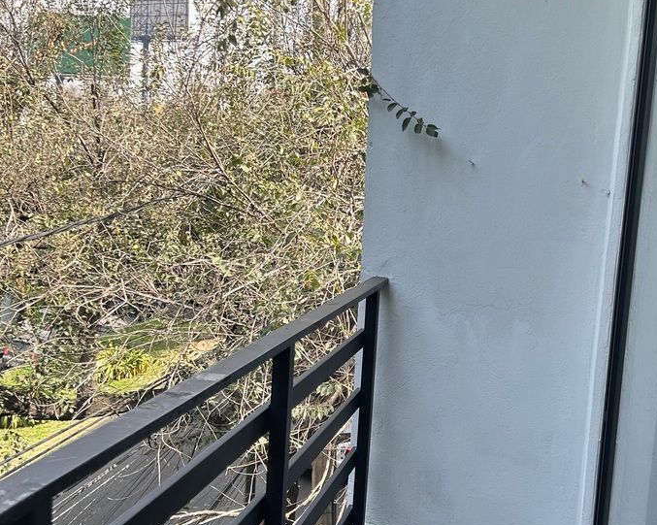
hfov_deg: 40.8
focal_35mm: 45
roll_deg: -3.9
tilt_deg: -6.5
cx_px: 421
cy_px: 281
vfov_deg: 33.4
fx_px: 875
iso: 50
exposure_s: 1/743
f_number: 1.5
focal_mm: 5.7
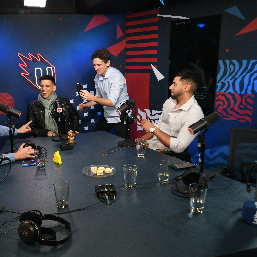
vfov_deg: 48.5
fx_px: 286
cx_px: 69
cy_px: 129
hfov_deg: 47.0
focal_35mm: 34
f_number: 2.8
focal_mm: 26
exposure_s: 1/100
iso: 320
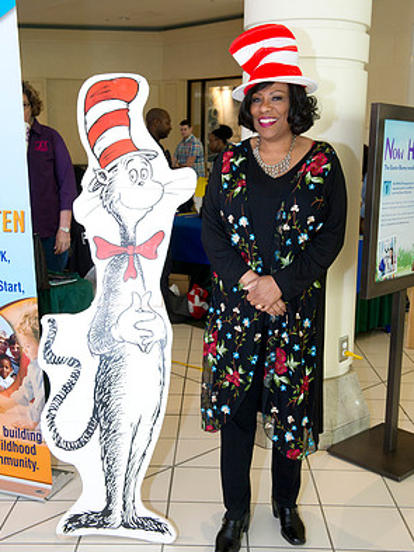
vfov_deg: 42.9
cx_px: 207
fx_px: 701
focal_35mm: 44
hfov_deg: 32.9
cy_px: 250
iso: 1250
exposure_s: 1/200
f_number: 5.6
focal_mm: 40
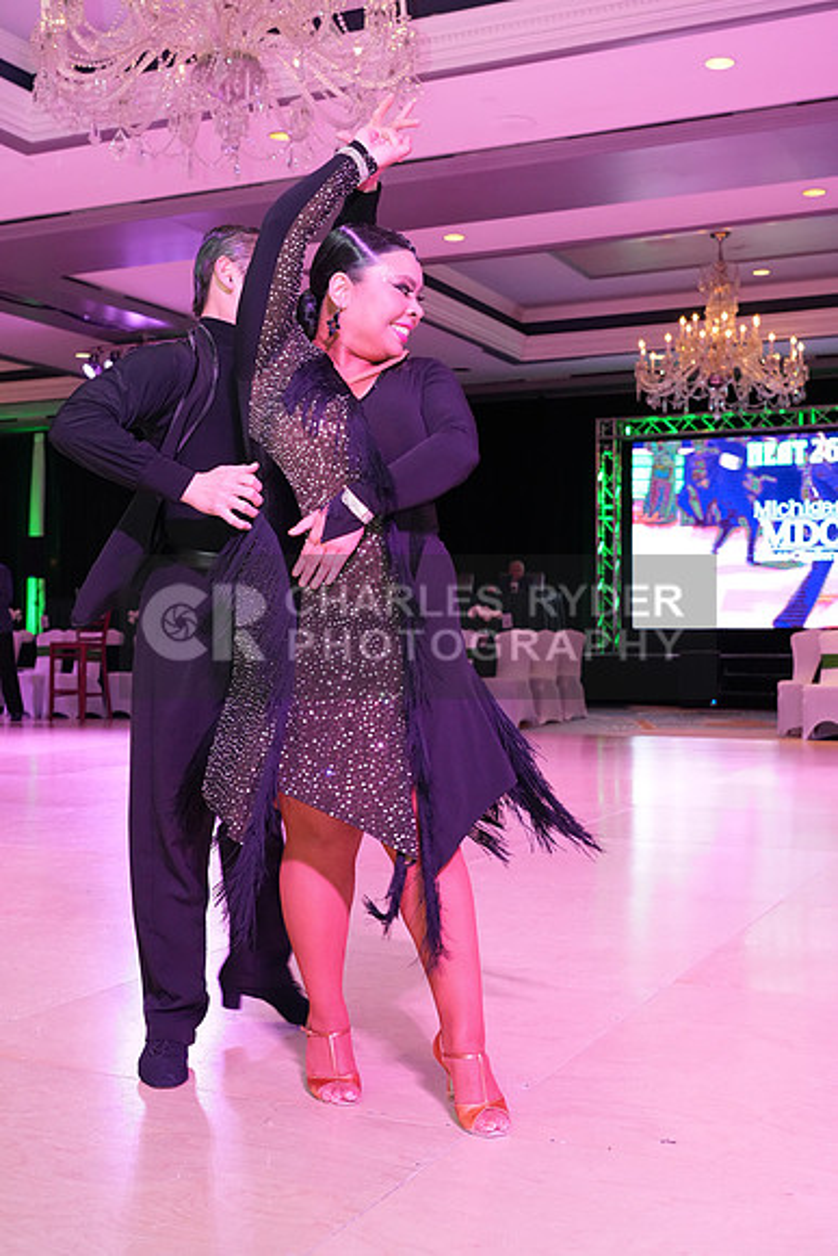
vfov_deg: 47.4
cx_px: 419
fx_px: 1431
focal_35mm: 41
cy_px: 628
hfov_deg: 32.6
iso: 3200
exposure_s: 1/250
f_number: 6.3
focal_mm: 41
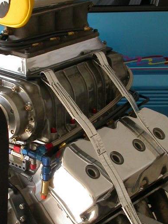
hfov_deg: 15.7
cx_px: 80
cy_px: 142
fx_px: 608
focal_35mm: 94
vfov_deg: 20.8
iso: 100
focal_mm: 7.85
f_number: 4.2
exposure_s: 1/124
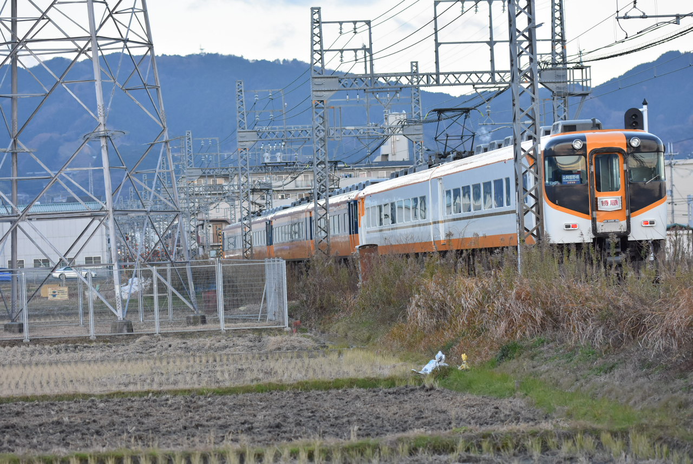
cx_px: 346
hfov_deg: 13.0
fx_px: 3035
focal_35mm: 158
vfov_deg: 8.7
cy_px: 232
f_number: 3.5
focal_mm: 105
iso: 800
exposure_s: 1/800
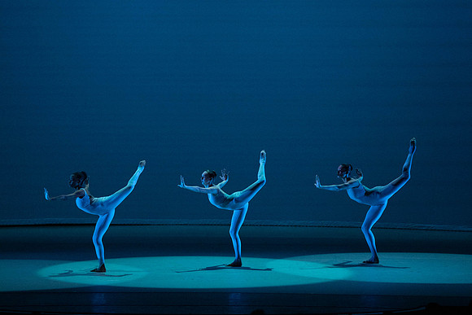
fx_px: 2347
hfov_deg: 11.5
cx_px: 236
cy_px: 158
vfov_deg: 7.7
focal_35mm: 179
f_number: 5.6
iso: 16000
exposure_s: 1/400
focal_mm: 179
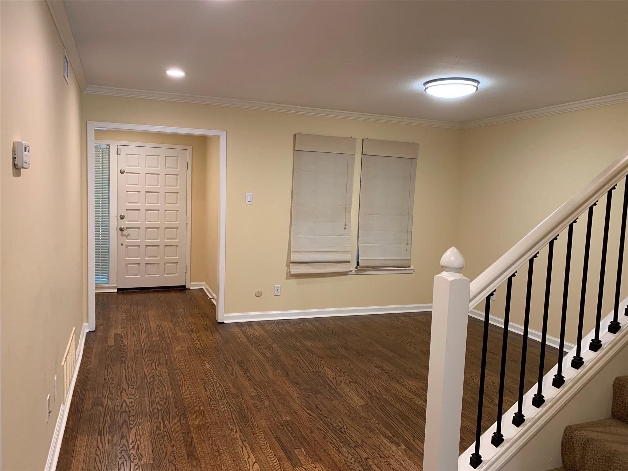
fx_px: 472
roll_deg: -2.2
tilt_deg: -5.9
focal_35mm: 26
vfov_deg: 53.1
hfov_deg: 67.3
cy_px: 236
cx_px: 314
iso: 125
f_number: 1.8
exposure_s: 1/60
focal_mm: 4.25
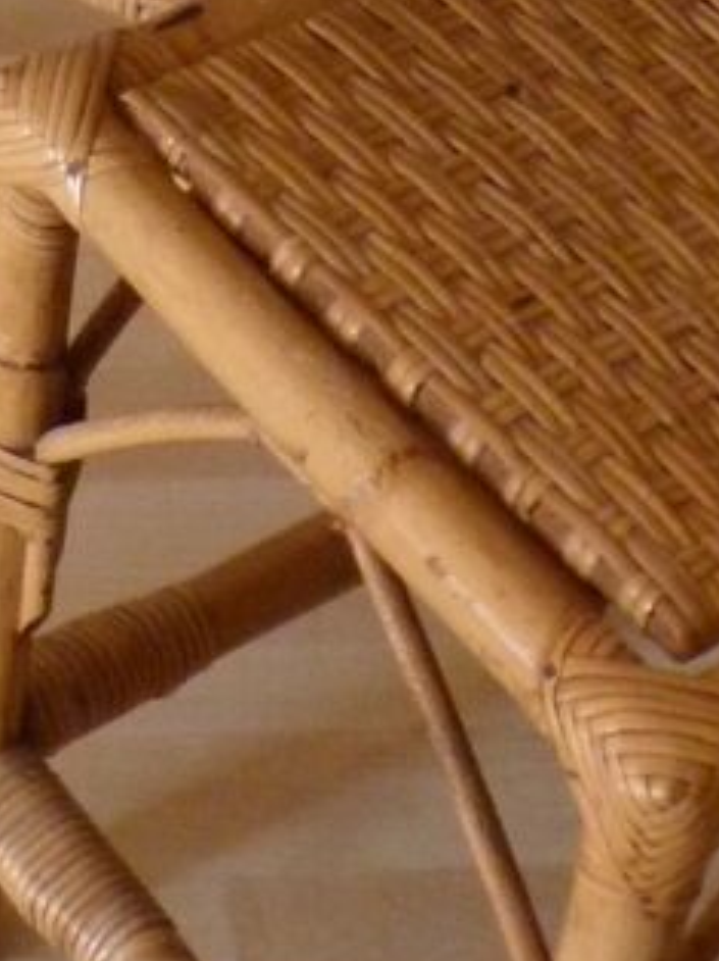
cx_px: -352
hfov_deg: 9.7
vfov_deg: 12.3
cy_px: -719
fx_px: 4104
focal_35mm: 148
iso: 400
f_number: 3
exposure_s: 1/30
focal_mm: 5.2
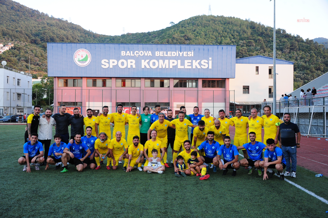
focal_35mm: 34
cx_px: 164
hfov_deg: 55.8
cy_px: 109
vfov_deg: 38.9
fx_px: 310
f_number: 6.3
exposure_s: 1/160
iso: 1600
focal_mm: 34
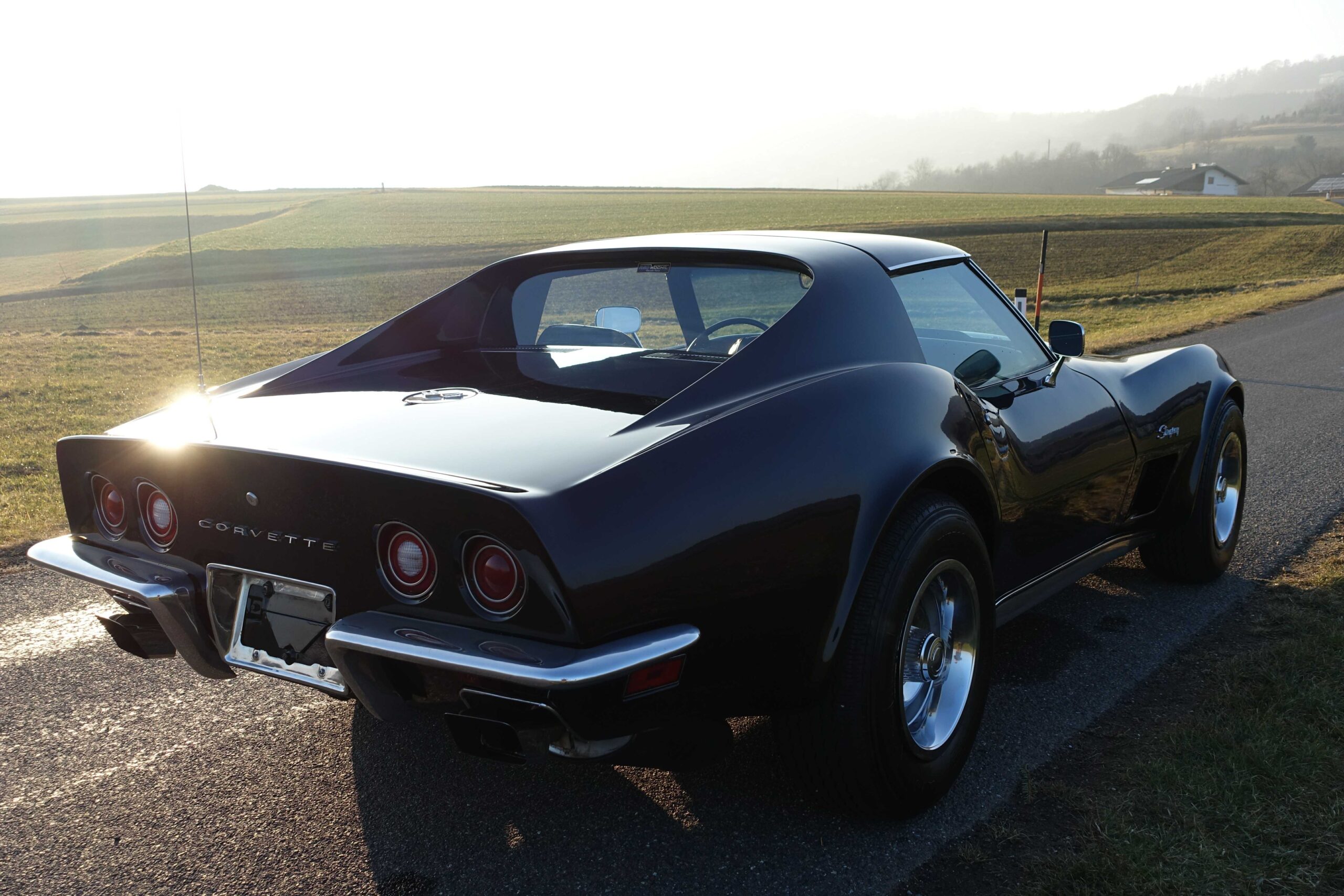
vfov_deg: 37.9
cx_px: 672
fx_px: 1307
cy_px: 448
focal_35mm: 35
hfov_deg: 54.4
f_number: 4
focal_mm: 12.81
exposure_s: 1/400
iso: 125
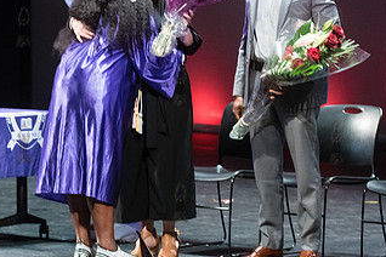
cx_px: 169
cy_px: 72
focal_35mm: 229
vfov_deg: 6.0
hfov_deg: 9.0
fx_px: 2455
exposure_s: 1/160
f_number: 4
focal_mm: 105
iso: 4000
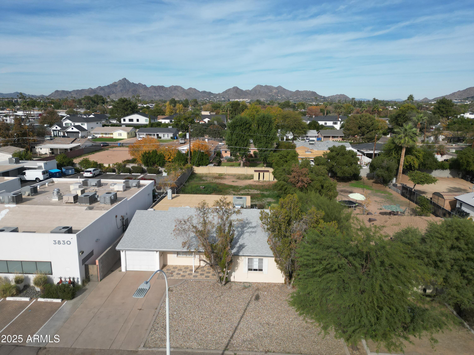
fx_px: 329
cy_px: 178
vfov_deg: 56.8
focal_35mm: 24
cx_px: 237
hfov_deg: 71.6
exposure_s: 1/3200
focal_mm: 6.72
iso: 110
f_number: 1.7
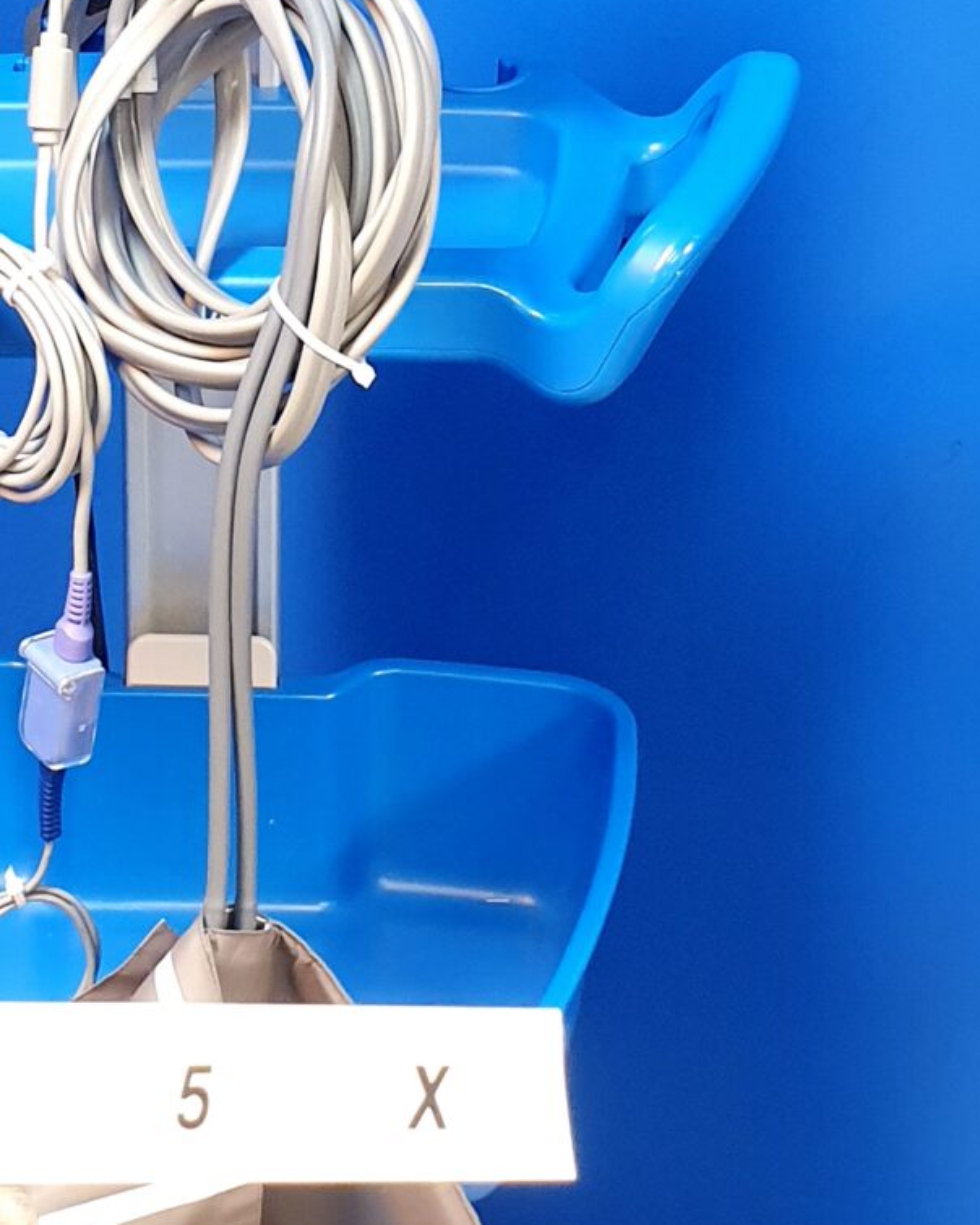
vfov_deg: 21.9
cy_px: 209
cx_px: 156
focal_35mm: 86
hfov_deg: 17.7
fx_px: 3118
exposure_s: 1/20
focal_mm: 4.3
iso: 320
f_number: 2.4
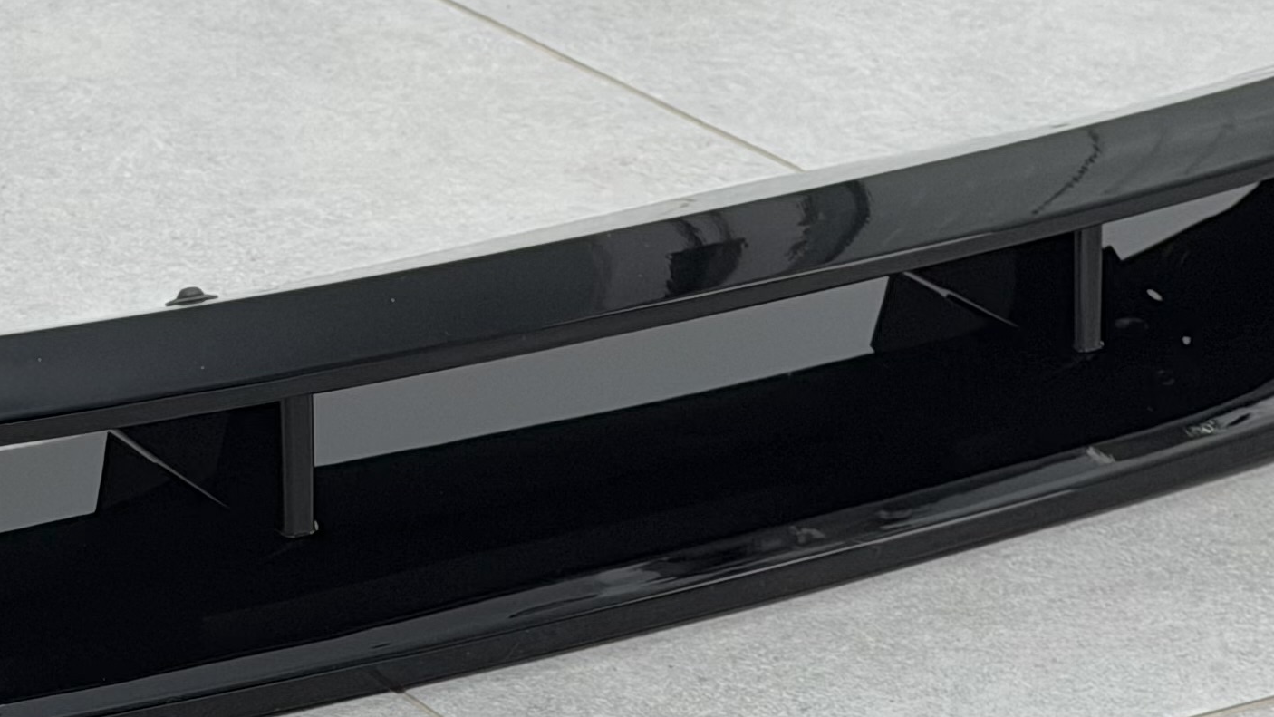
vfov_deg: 8.5
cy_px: 717
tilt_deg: -25.9
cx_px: -85
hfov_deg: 14.8
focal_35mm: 142
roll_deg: -2.8
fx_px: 4797
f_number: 1.78
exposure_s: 1/299
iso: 64
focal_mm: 6.76
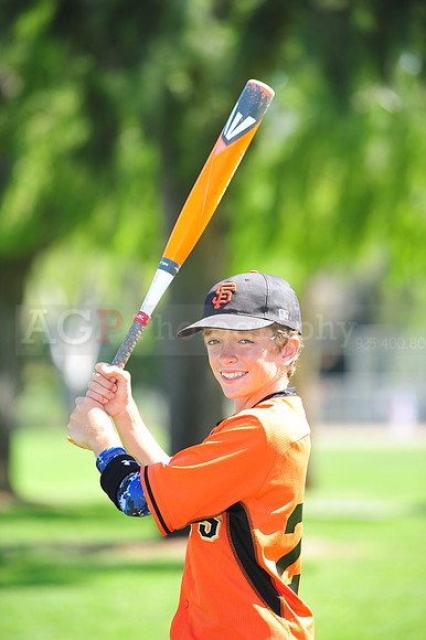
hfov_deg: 6.9
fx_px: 3554
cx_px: 213
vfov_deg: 10.3
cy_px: 320
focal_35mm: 200
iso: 200
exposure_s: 1/400
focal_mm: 200
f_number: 4.5
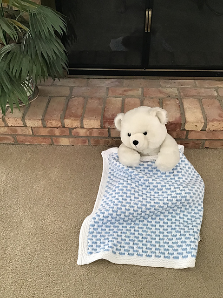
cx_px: 112
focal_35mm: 31
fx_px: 266
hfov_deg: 45.4
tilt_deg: -46.1
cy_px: 149
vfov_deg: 58.4
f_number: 2.4
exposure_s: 1/30
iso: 125
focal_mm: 3.3
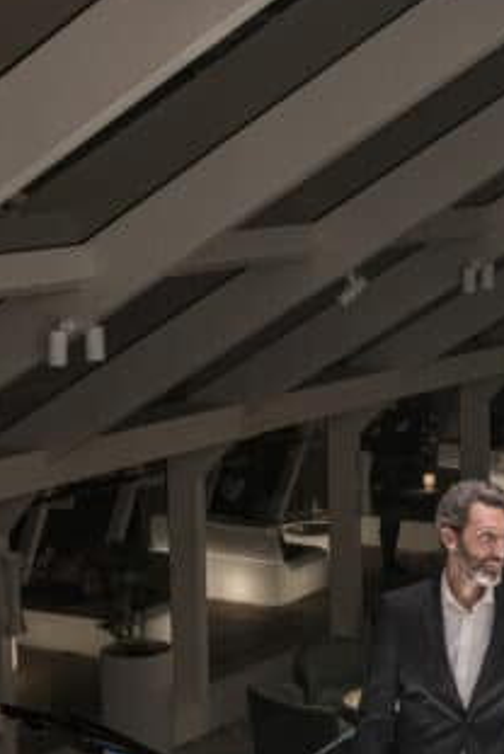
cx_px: 549
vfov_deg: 20.0
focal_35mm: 102
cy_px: 432
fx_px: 2137
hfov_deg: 13.2
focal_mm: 31
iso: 800
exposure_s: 1/25
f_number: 9
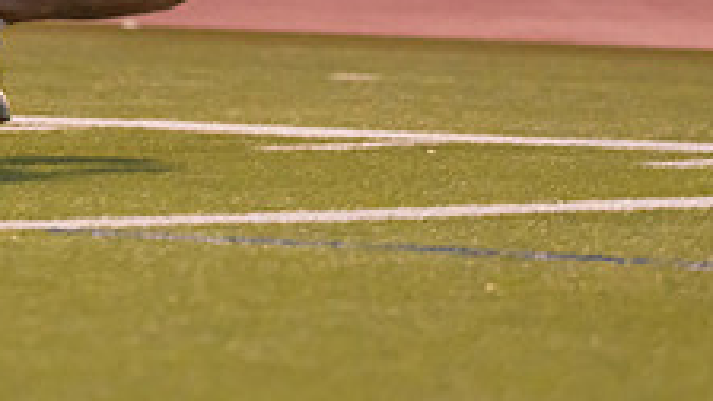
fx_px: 11344
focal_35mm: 600
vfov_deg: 2.0
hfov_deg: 3.6
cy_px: -219
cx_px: 62
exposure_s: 1/1000
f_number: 2.8
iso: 2000
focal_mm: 160
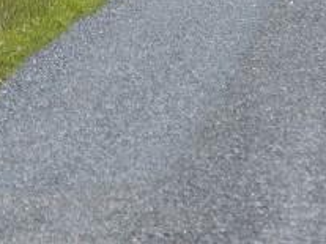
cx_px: -161
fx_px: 3157
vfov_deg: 4.4
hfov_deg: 5.9
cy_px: -289
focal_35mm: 335
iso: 100
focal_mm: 47
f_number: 5.6
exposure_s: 1/640
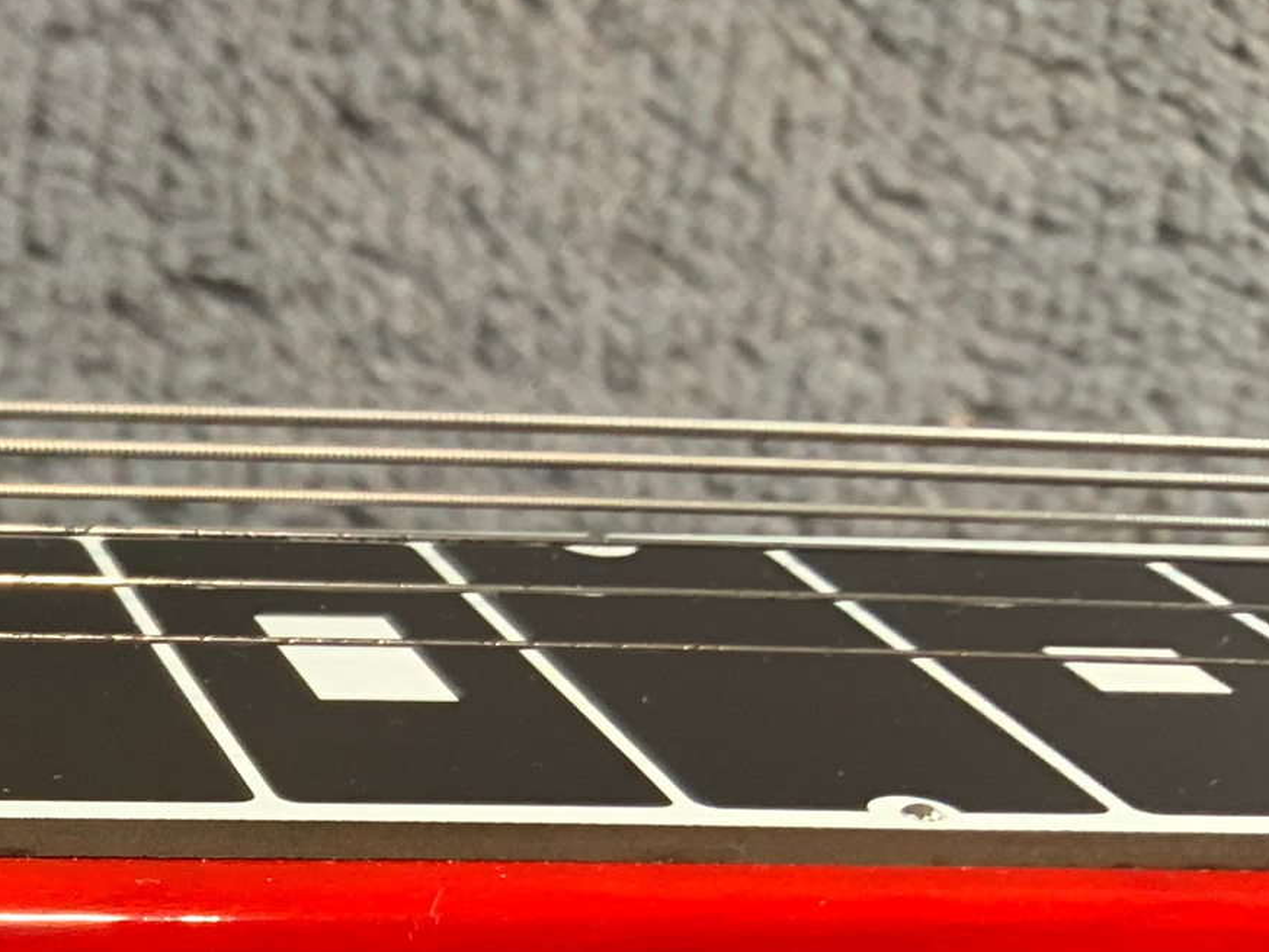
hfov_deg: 20.5
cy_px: 1273
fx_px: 3116
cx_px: -493
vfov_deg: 16.3
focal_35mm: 85
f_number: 1.8
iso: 160
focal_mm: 3
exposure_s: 1/52
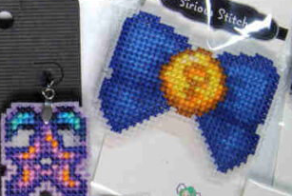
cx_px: -27
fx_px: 731
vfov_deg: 15.3
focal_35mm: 90
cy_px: 106
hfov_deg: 21.5
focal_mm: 18
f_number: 8
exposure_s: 1/40
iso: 200
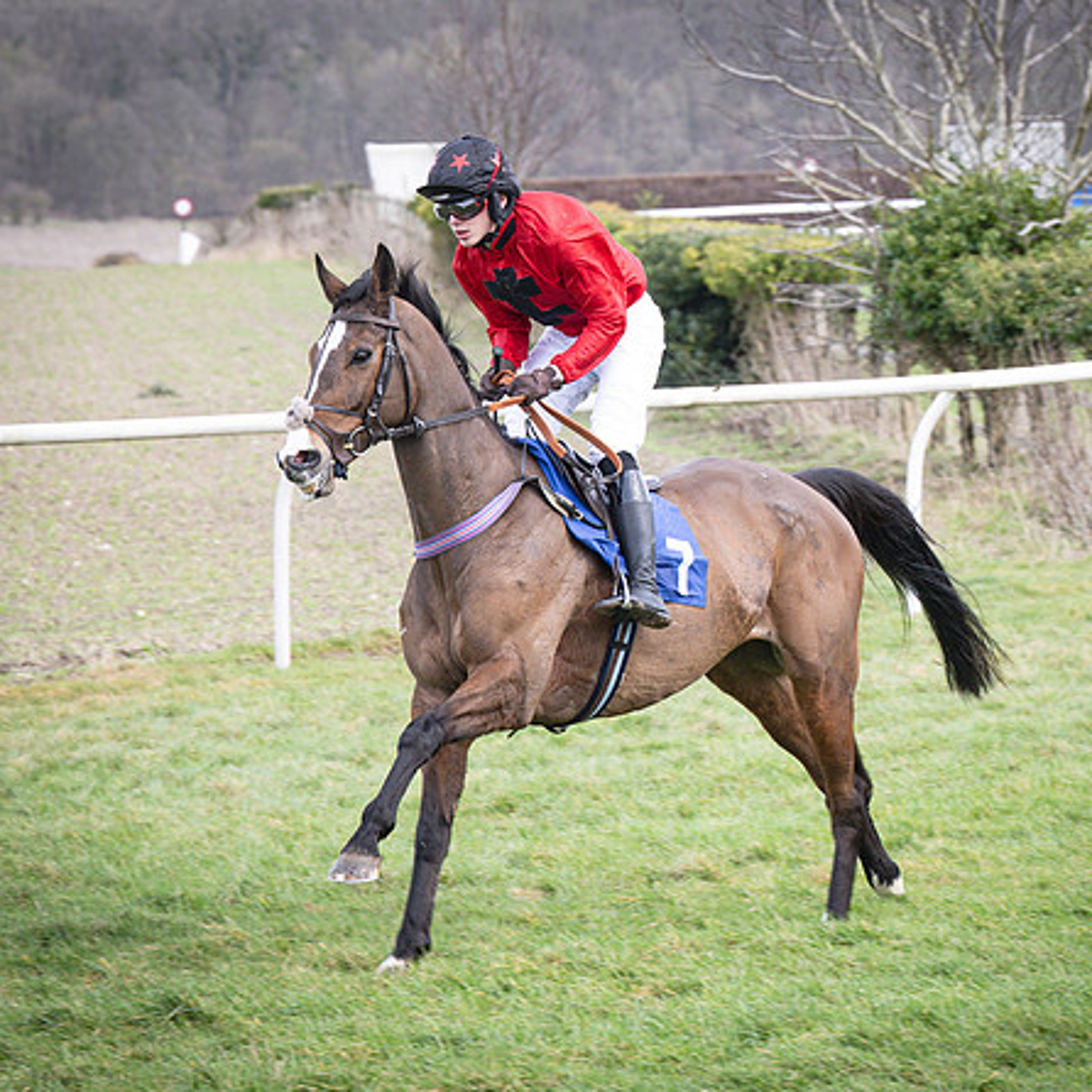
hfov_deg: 8.2
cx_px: 520
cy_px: 507
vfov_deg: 8.2
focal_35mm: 214
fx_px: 7638
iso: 200
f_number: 4
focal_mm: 86
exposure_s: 1/400
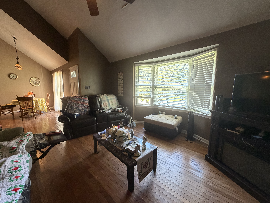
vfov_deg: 85.7
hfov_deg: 102.1
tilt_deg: -7.7
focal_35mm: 14
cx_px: 135
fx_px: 109
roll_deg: +0.4
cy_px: 102
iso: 250
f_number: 2.2
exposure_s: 1/60
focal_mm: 2.22
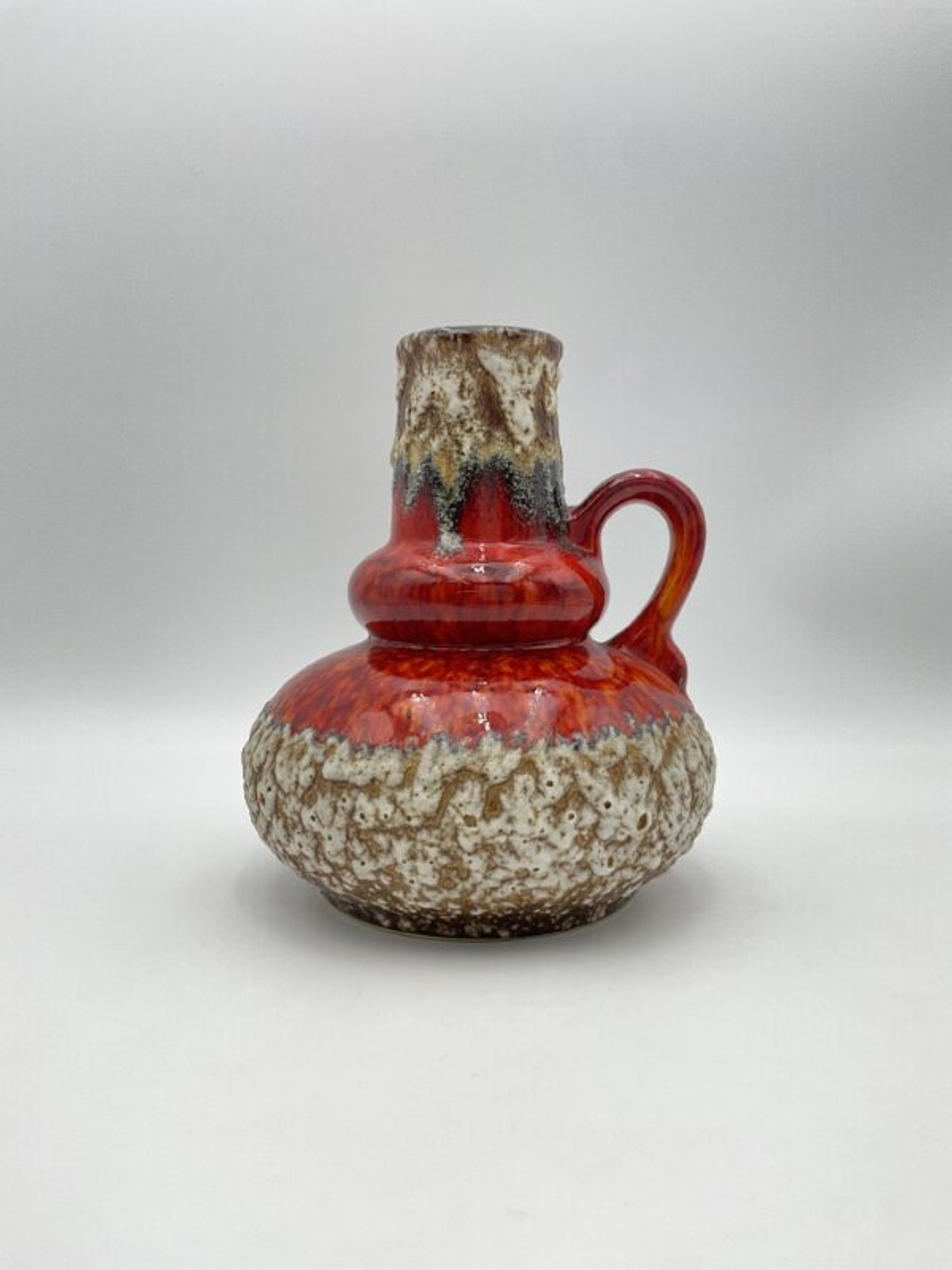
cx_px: 476
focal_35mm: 29
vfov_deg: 61.7
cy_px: 635
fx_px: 1063
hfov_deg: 48.2
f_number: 1.8
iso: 25
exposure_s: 1/120
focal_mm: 3
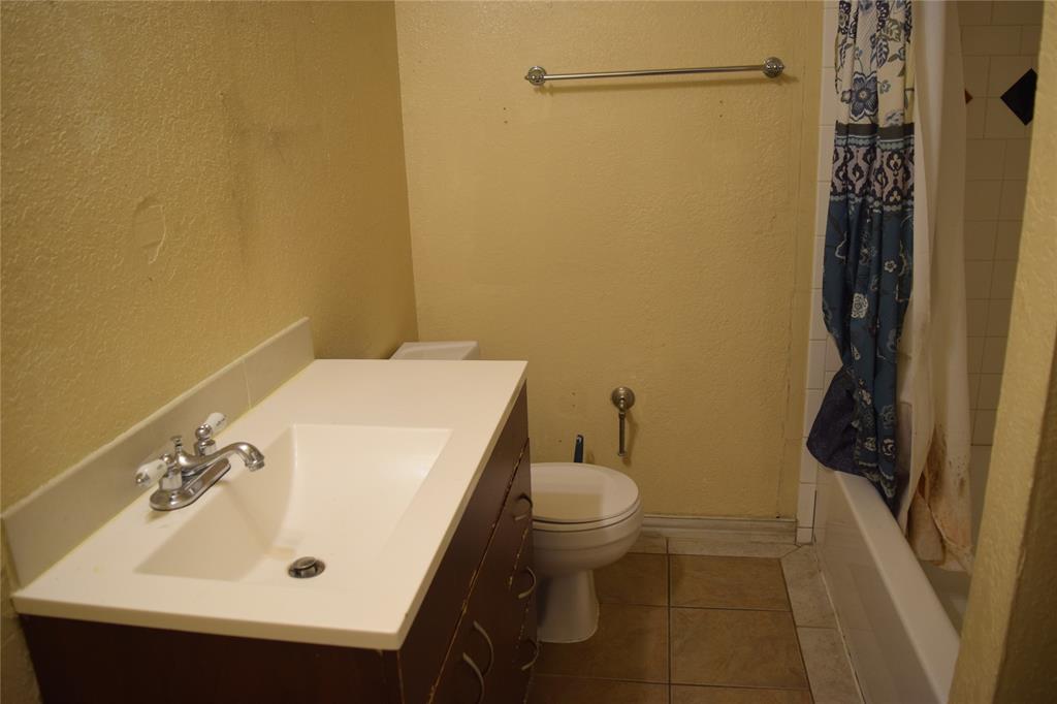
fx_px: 792
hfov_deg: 67.4
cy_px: 352
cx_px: 528
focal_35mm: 27
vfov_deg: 47.9
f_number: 4
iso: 720
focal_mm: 18
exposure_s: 1/60
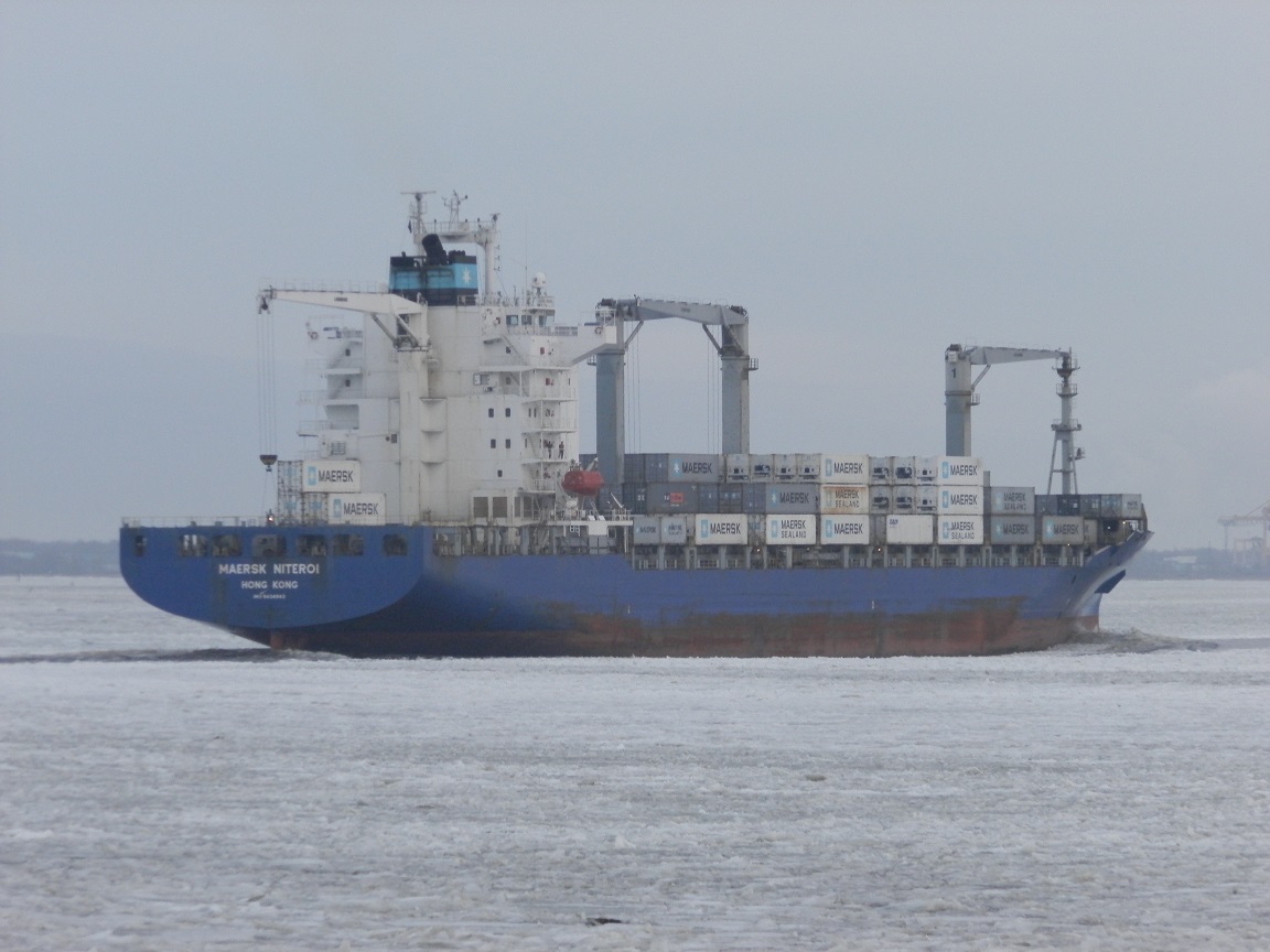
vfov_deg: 5.3
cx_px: 635
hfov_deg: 7.0
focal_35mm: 281
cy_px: 476
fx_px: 10309
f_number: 5.6
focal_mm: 50.2
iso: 200
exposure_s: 1/100
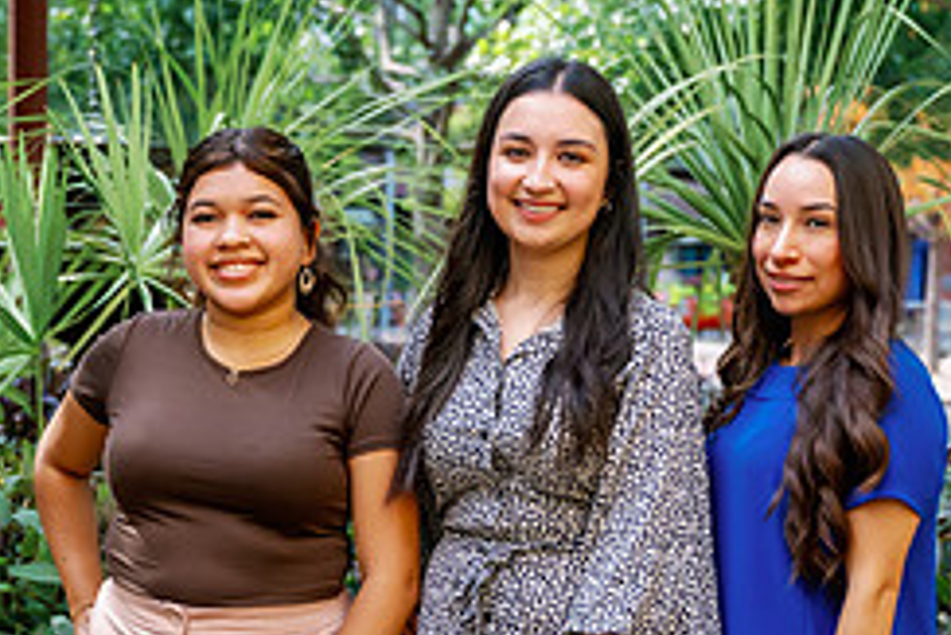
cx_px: 573
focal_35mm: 95
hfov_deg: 21.4
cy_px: 497
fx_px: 2511
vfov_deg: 14.3
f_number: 2.8
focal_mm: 40
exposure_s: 1/1600
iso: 800
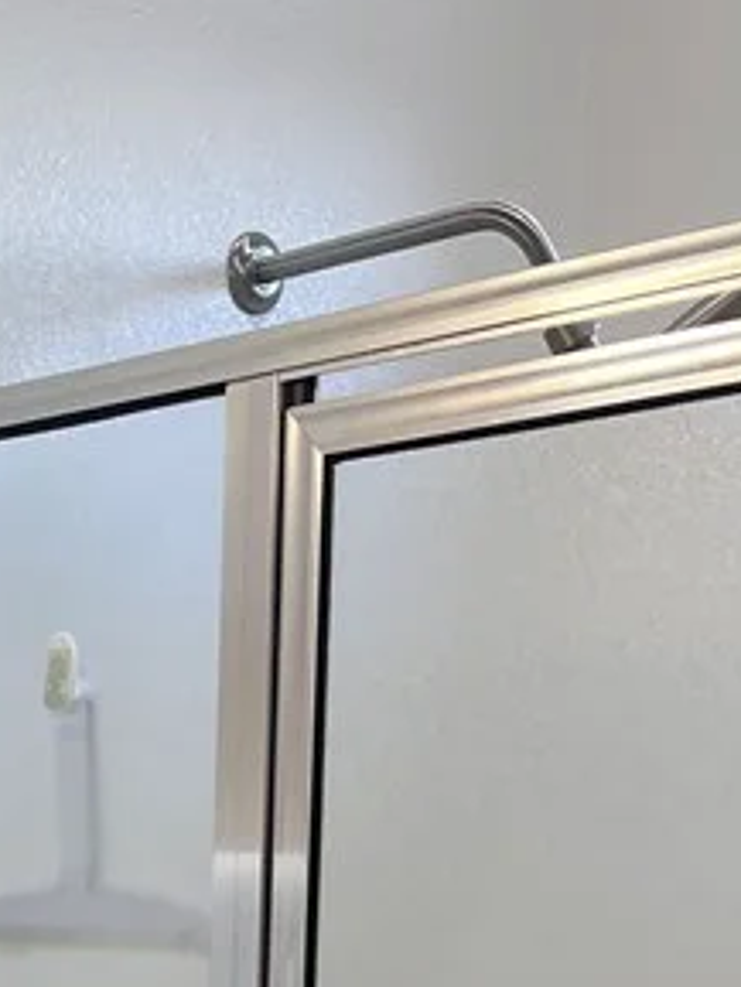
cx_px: -116
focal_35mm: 92
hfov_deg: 15.6
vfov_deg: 19.1
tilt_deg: -10.3
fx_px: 2624
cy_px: 1410
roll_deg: +0.7
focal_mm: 5.1
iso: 125
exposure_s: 1/120
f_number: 1.6
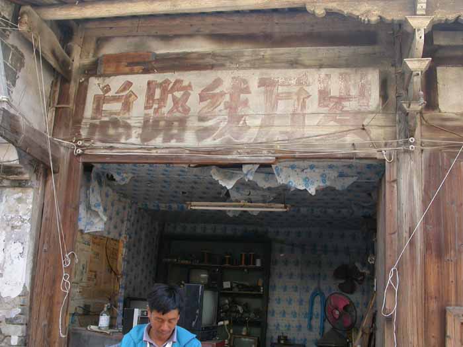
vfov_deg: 37.7
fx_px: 508
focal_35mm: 38
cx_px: 232
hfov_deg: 49.0
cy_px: 174
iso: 100
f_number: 3.7
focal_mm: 7.85
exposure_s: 1/103
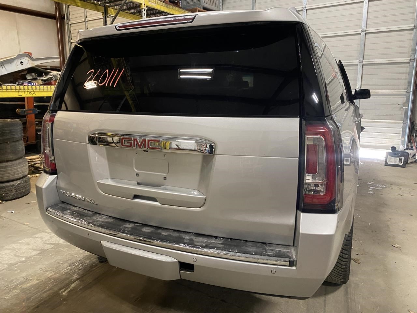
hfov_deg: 67.3
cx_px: 208
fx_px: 313
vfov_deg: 53.1
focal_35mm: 26
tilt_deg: -10.8
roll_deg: +1.1
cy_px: 156
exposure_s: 1/60
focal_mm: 4.25
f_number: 1.8
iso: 500
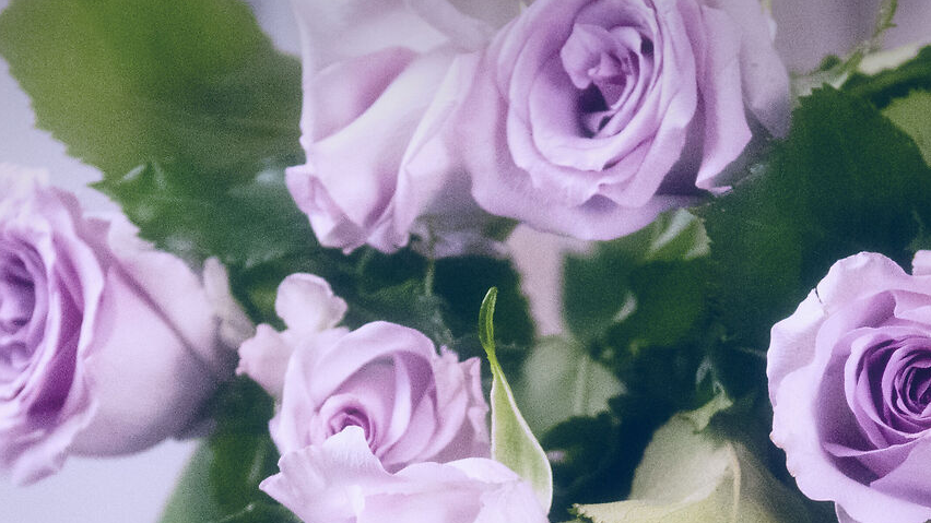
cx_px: 453
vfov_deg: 3.9
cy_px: 679
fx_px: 7652
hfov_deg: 7.0
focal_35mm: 310
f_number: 4
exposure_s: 1/4000
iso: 9000
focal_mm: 105
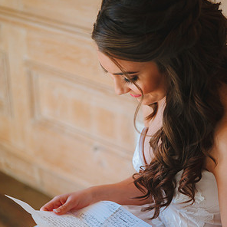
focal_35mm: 84
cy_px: 152
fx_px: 623
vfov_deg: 20.6
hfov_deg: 20.6
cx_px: 113
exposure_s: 1/640
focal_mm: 65
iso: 1250
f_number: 2.8
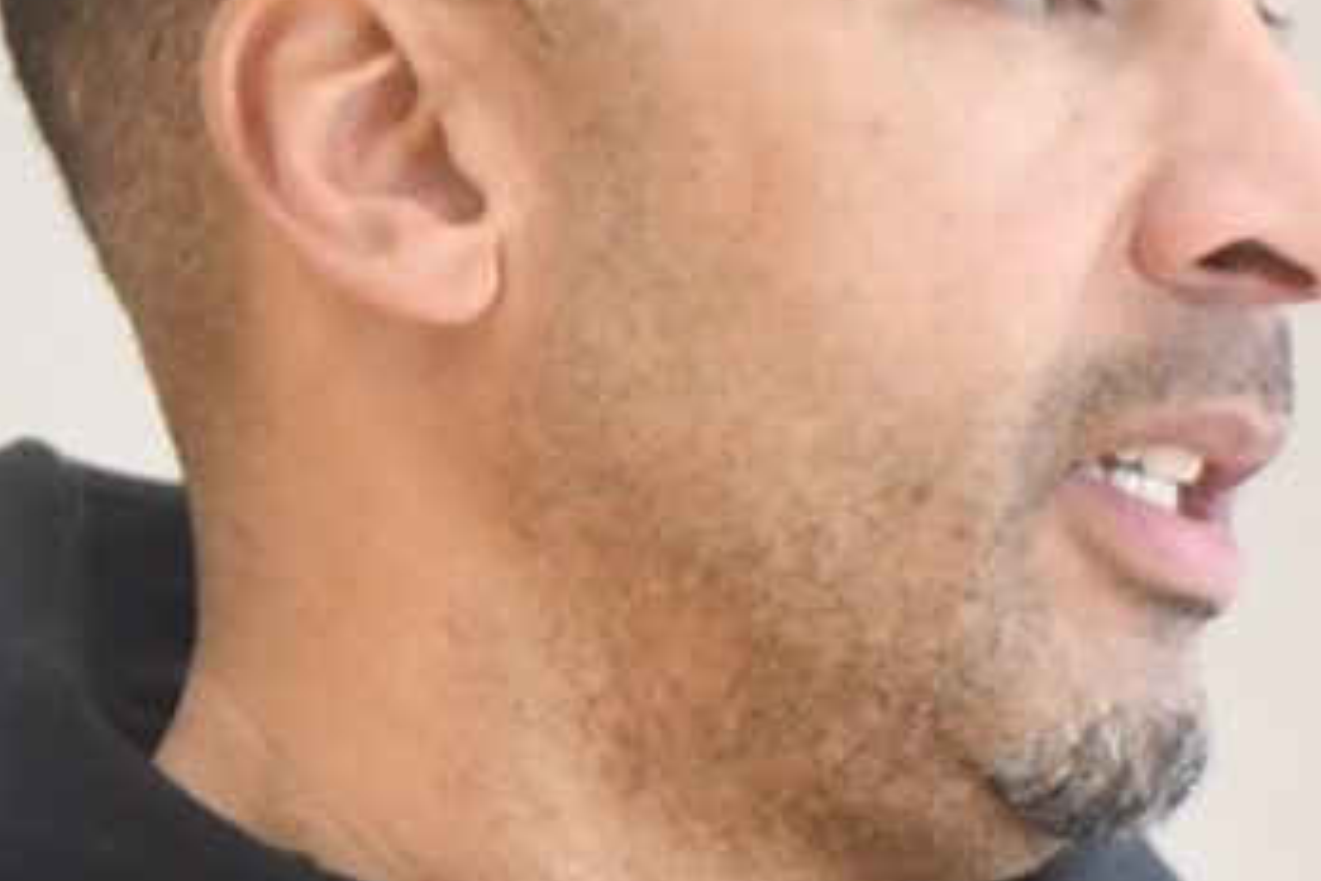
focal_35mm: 2208
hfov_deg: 0.9
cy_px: 1570
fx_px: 81015
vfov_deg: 0.6
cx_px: 2817
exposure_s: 1/320
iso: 800
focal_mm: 200
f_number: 2.8
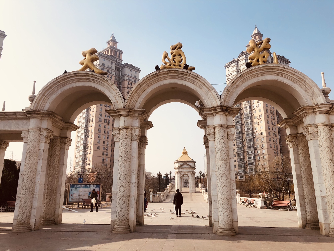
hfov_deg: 63.4
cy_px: 126
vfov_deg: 49.7
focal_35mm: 28
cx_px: 167
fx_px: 270
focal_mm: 4
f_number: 1.8
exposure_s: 1/2404
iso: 20
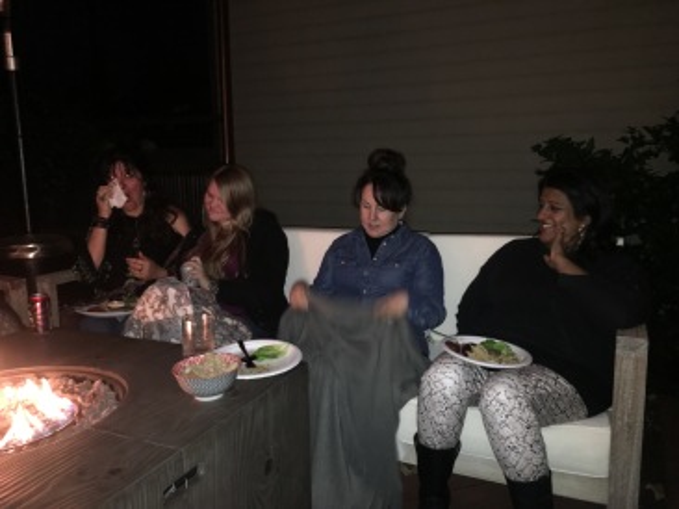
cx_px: 340
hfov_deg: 61.7
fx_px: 568
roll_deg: +1.0
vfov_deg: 48.2
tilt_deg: -8.6
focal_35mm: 29
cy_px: 254
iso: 200
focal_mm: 4.15
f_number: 2.2
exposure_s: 1/16
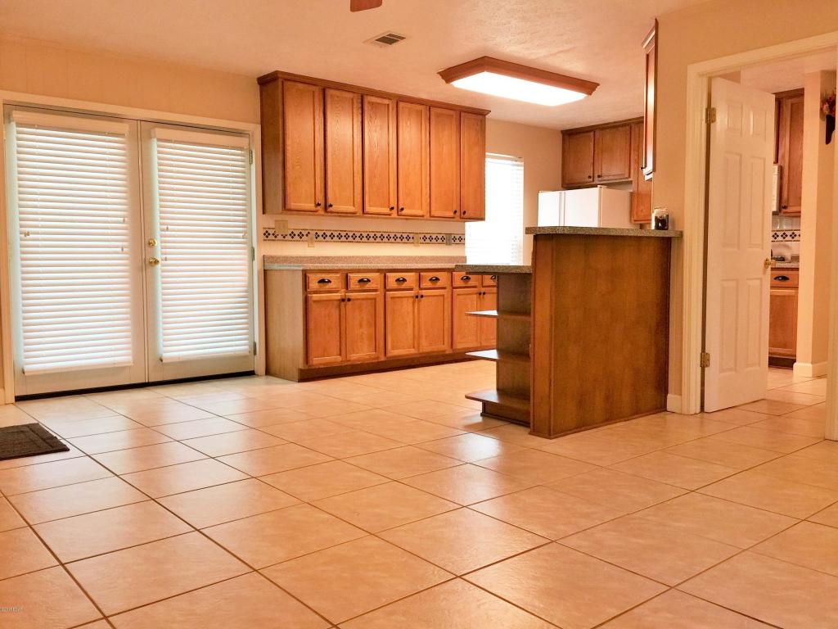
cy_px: 314
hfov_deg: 61.7
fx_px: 702
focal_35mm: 29
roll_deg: -0.9
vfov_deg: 48.2
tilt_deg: -5.3
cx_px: 419
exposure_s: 1/15
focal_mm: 4.15
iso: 50
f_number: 2.2
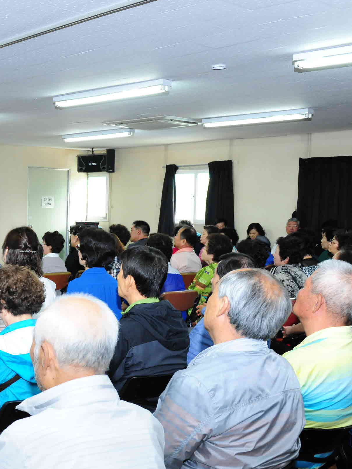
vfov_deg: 38.8
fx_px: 664
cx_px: -22
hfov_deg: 27.5
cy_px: 264
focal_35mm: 49
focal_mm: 27
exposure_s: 1/60
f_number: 7.1
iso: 1600
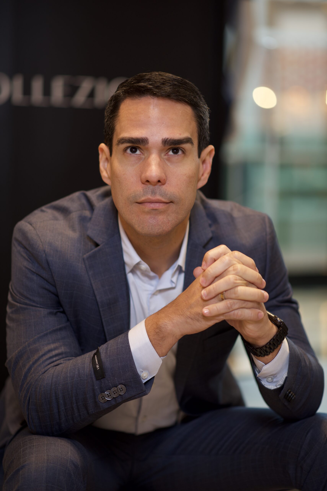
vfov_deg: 23.9
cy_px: 246
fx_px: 1157
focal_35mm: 85
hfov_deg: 16.1
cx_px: 164
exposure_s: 1/125
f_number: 2
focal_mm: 85
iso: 200
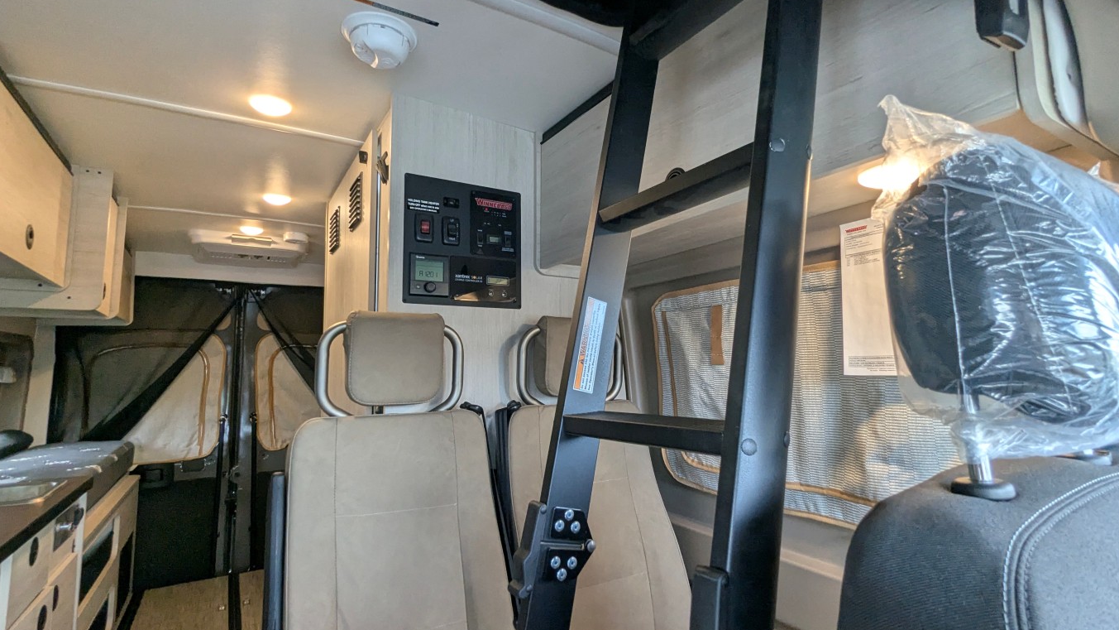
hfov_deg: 92.7
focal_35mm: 18
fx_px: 534
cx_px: 570
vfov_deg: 61.0
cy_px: 309
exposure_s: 1/102
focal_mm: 2.35
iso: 131
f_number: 2.2
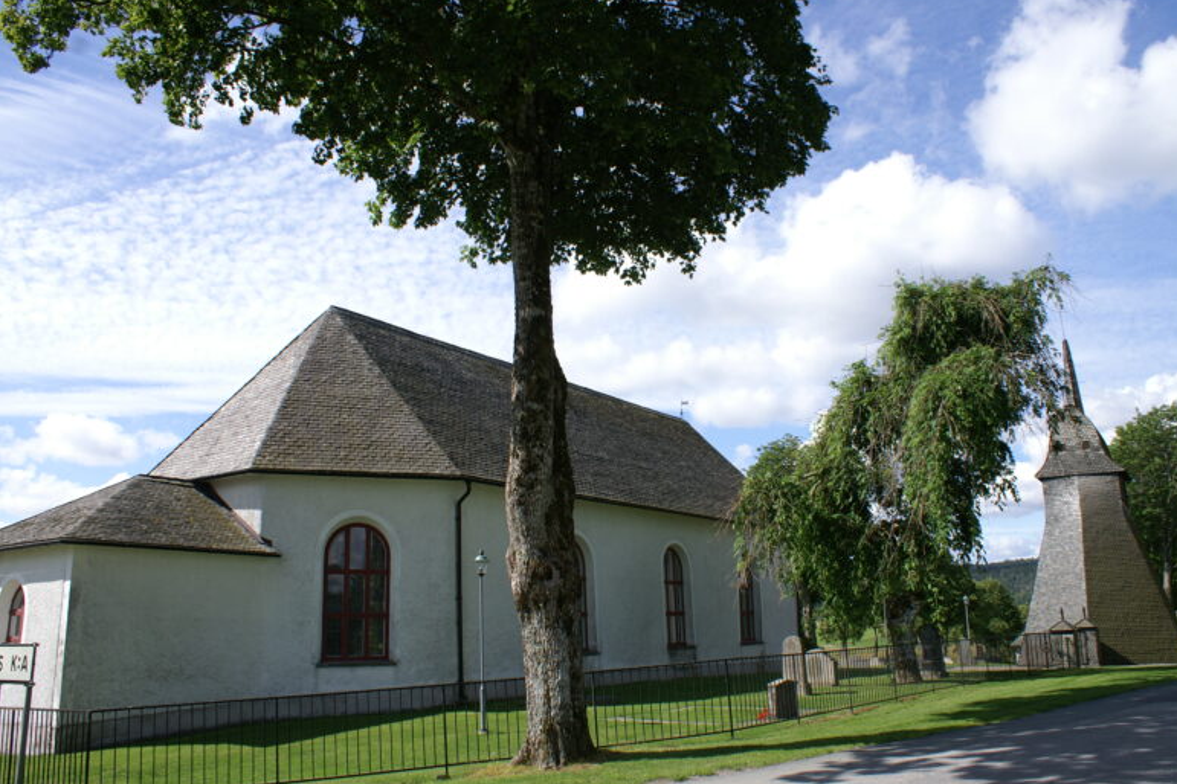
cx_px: 609
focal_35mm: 28
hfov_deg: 65.5
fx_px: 915
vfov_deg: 46.4
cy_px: 400
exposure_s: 1/160
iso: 100
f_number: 10
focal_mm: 18
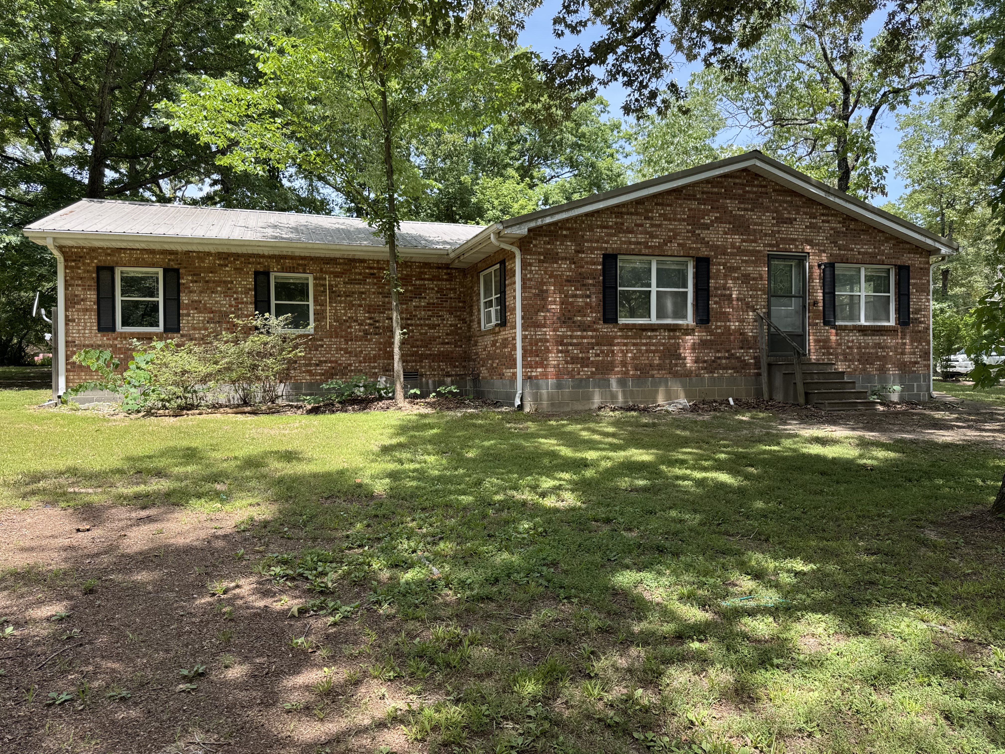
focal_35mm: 24
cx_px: 502
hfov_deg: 71.6
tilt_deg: -0.2
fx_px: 697
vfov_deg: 56.8
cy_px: 377
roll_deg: +0.6
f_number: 1.78
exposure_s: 1/756
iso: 80
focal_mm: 6.76
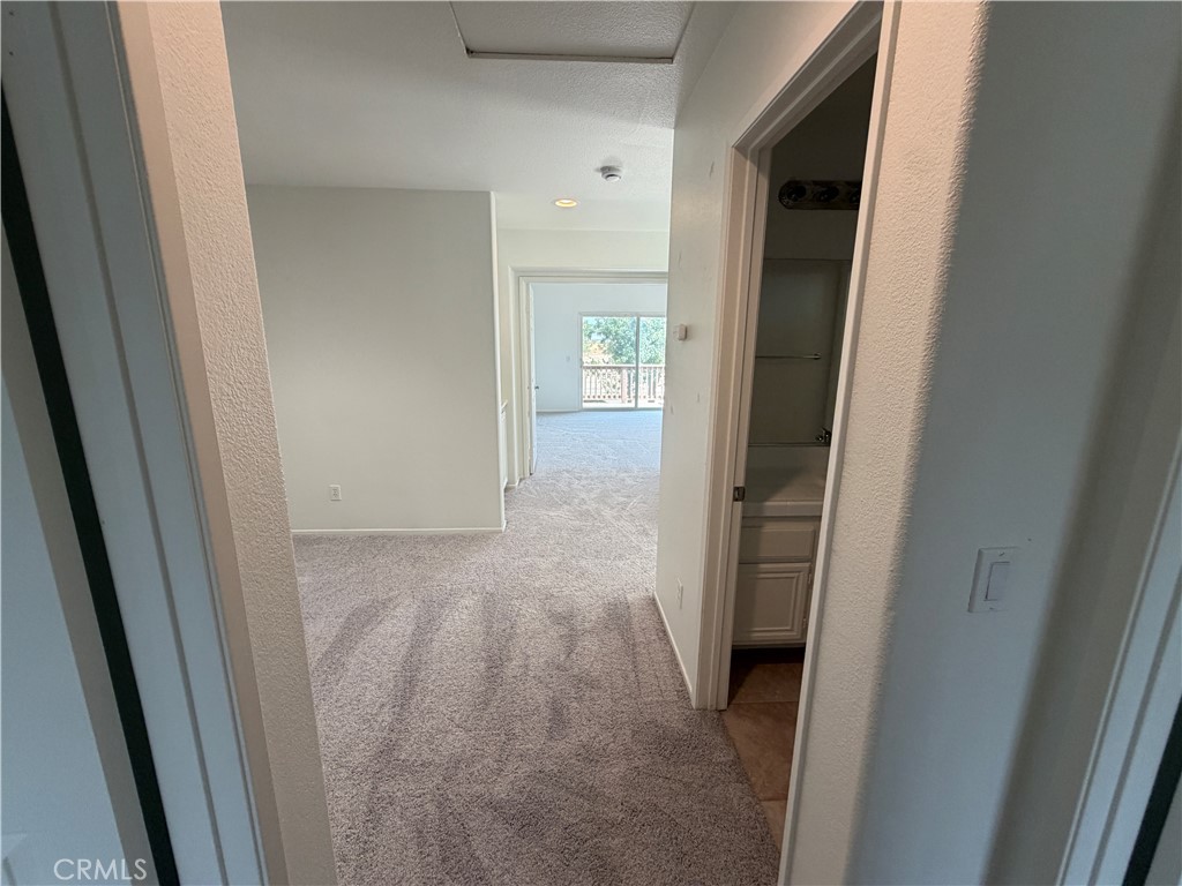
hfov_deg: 102.1
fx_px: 478
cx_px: 591
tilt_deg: -9.4
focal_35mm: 14
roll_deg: +0.9
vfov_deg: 85.7
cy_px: 443
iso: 200
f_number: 2.2
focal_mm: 2.22
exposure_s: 1/120
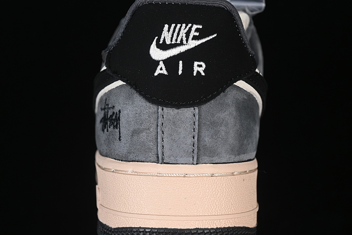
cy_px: 118
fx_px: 733
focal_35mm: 75
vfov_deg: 18.2
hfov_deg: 27.0
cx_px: 176
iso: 160
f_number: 6.3
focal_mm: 50
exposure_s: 1/60
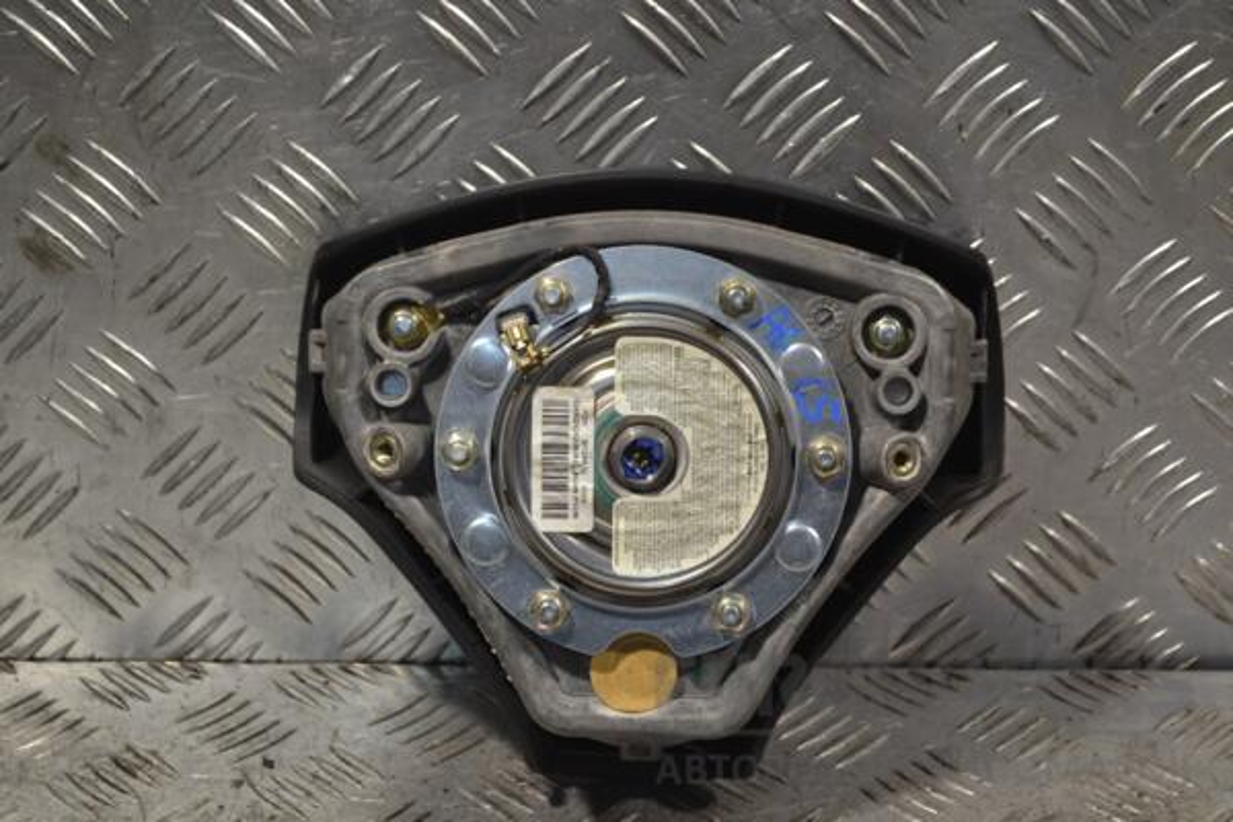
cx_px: 616
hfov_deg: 24.6
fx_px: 2825
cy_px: 411
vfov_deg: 16.6
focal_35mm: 82
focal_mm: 55
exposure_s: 1/80
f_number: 5.6
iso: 400
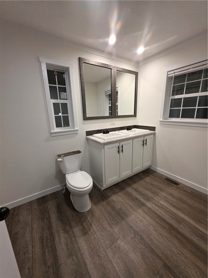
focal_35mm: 13
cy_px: 139
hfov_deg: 89.9
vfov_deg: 106.2
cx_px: 104
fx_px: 104
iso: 250
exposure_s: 1/120
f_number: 1.9
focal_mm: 2.2
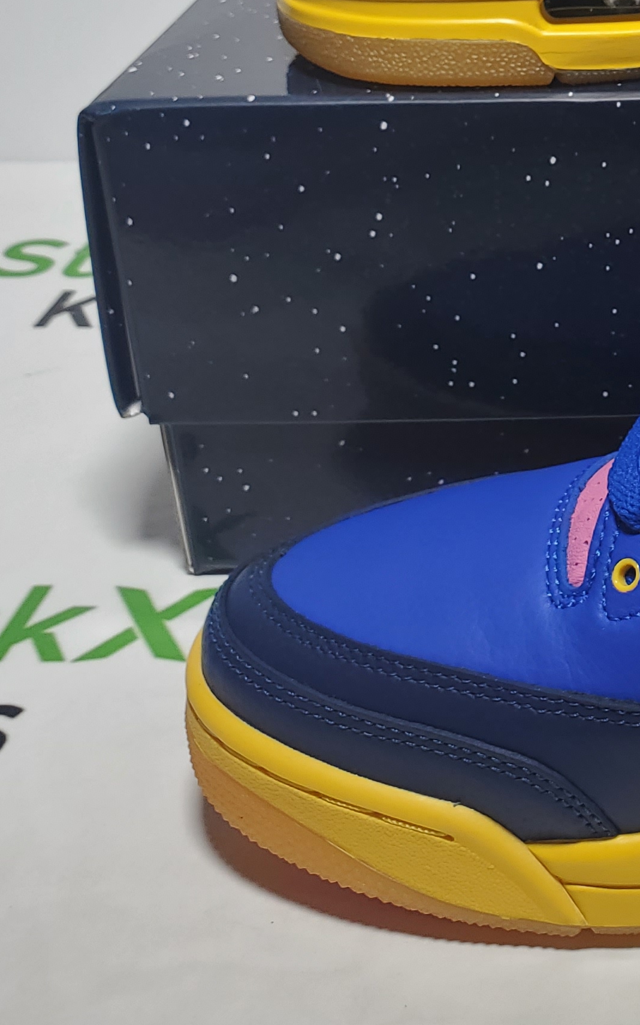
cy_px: 151
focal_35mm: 65
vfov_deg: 30.5
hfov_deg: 17.9
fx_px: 1815
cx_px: 955
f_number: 2.4
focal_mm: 4.3
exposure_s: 1/163
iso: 50
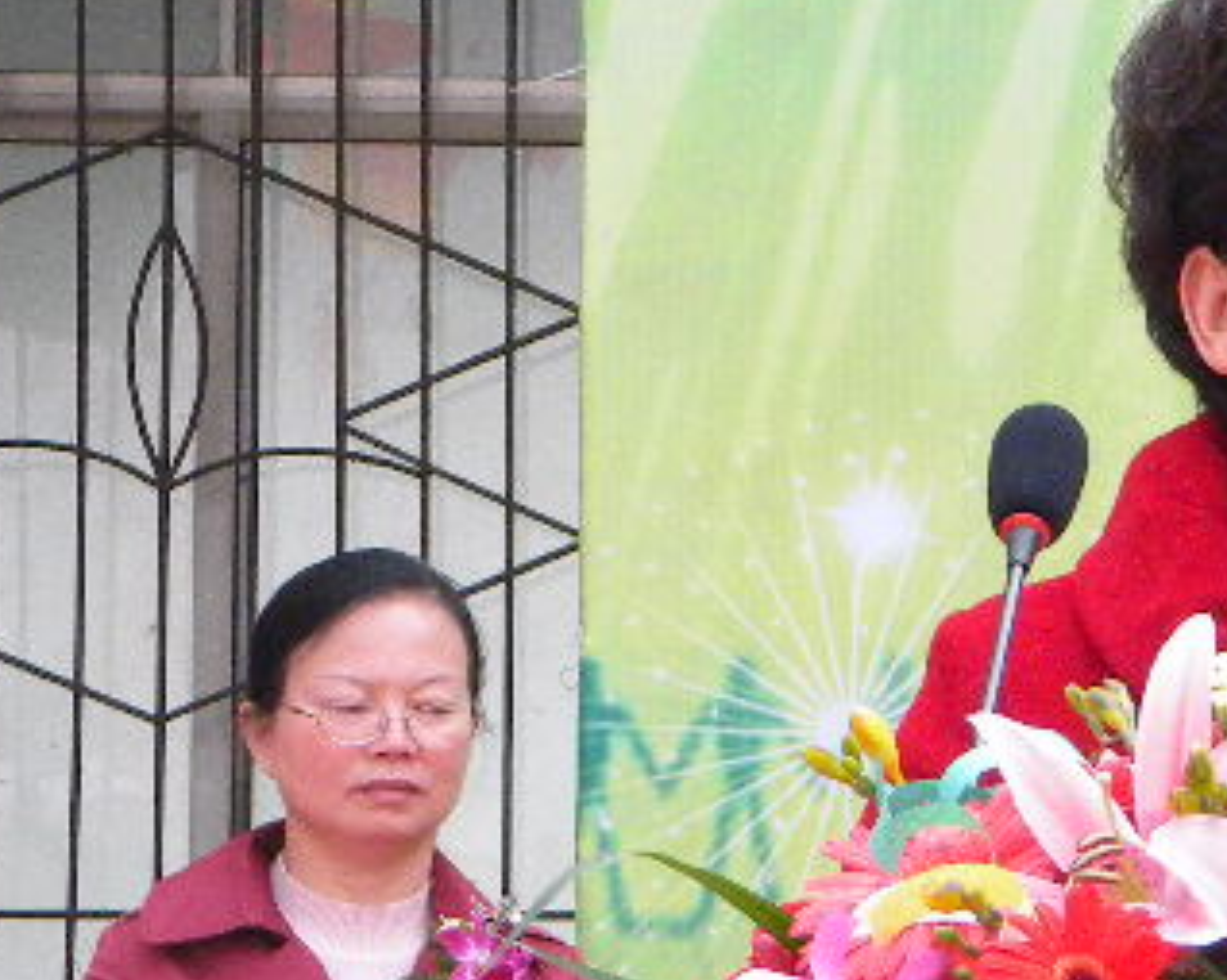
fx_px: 10053
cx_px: 1486
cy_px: 779
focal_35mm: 277
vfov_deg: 5.6
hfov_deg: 6.9
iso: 359
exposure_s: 1/500
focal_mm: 16
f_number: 4.5
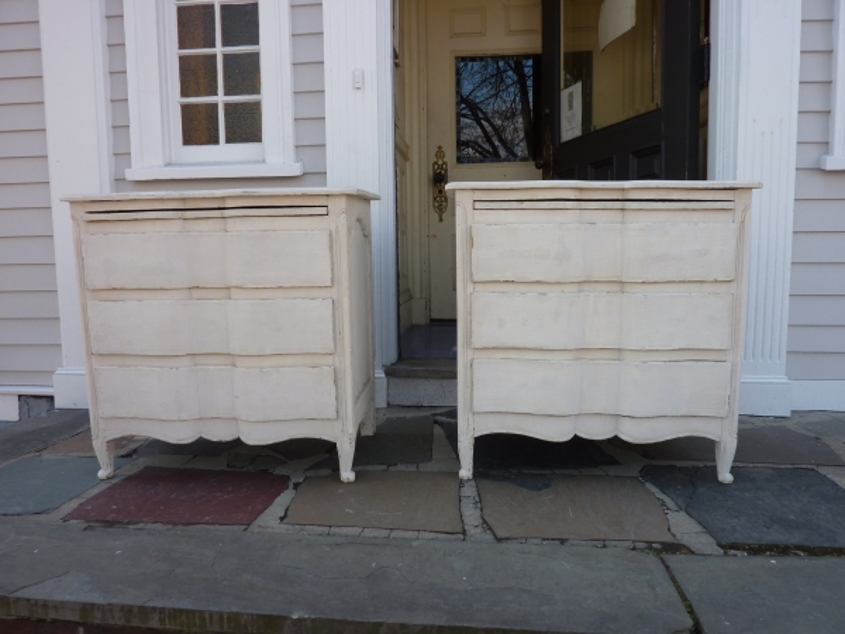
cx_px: 422
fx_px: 610
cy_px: 317
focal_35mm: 25
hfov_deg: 69.4
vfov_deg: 54.9
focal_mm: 4.1
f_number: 4
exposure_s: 1/160
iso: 80
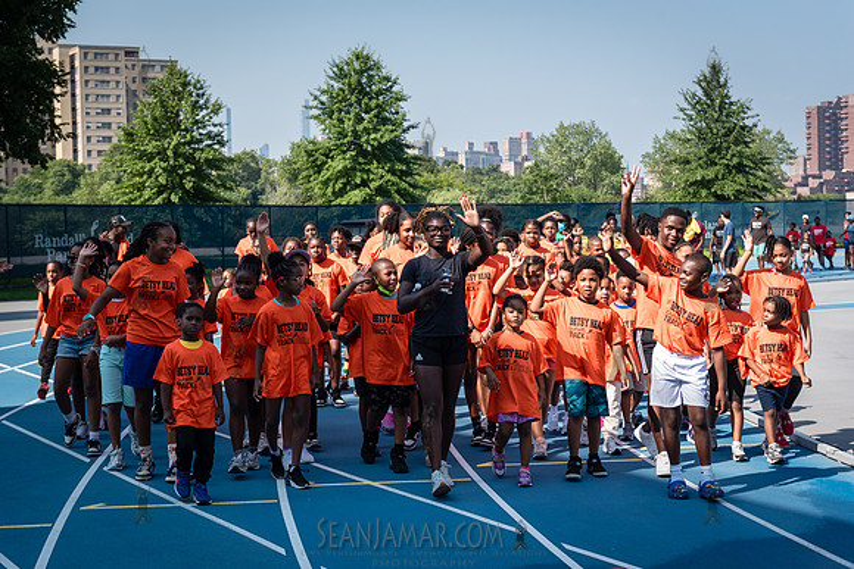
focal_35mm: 60
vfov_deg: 22.6
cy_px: 284
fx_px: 1424
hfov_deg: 33.4
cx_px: 427
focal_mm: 60
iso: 400
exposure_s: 1/800
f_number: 5.6
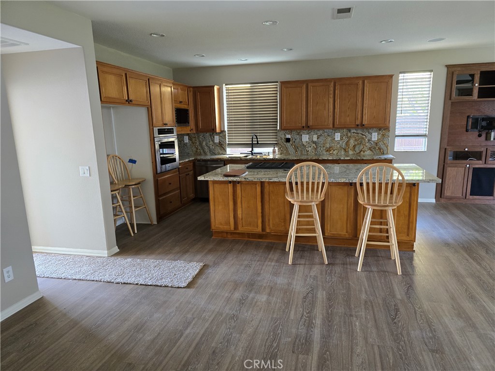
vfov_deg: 58.9
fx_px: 329
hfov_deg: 73.9
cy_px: 186
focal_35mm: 23
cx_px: 248
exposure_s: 1/120
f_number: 1.7
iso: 500
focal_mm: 6.3
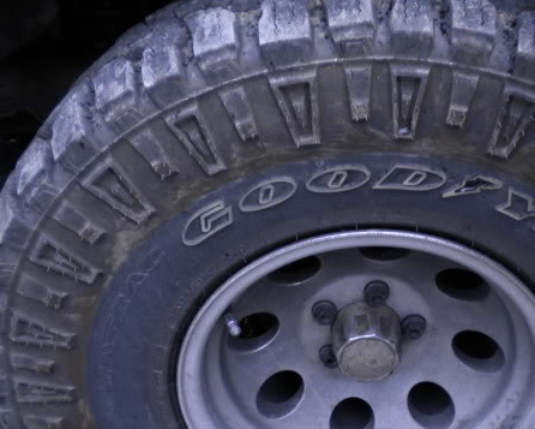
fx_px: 776
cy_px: 268
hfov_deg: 37.6
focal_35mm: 49
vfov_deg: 30.7
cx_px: 362
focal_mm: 6.3
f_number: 3.1
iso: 80
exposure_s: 1/71
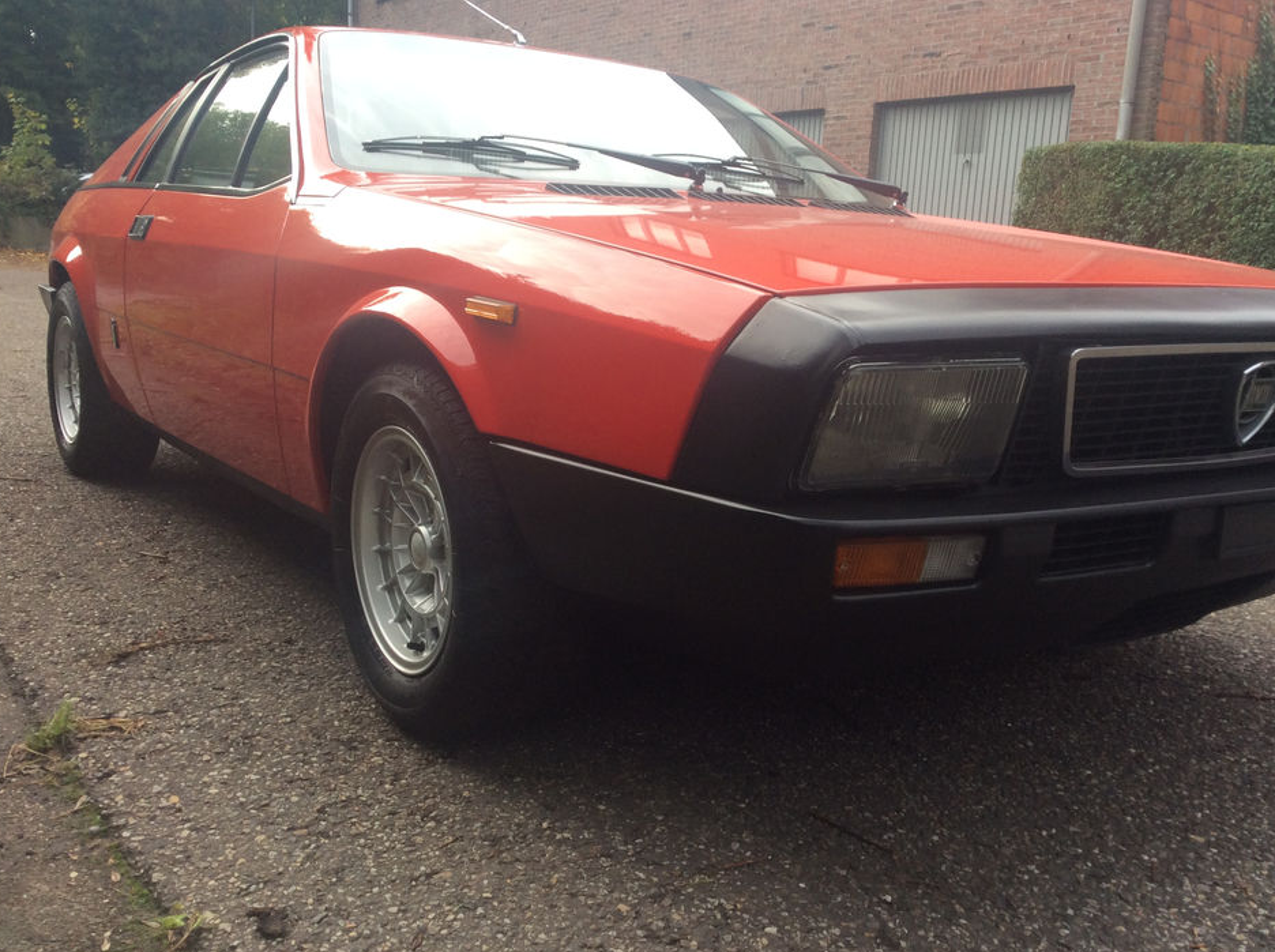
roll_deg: -1.6
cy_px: 499
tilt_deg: -12.3
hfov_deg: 52.7
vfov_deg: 40.6
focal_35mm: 35
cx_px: 677
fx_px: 1287
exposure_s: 1/268
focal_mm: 3.3
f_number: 2.4
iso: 32
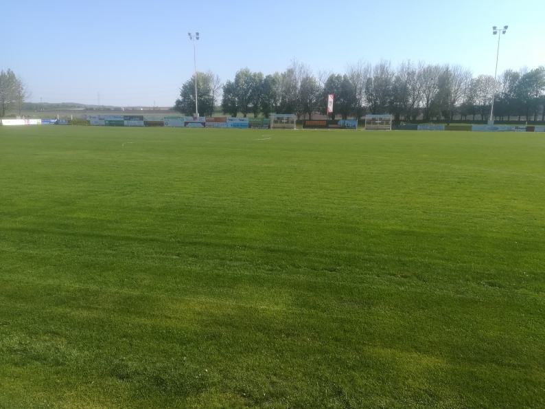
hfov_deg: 67.3
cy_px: 204
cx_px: 272
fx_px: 409
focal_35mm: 26
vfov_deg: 53.0
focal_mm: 3.83
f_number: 2.2
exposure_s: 1/731
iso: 50
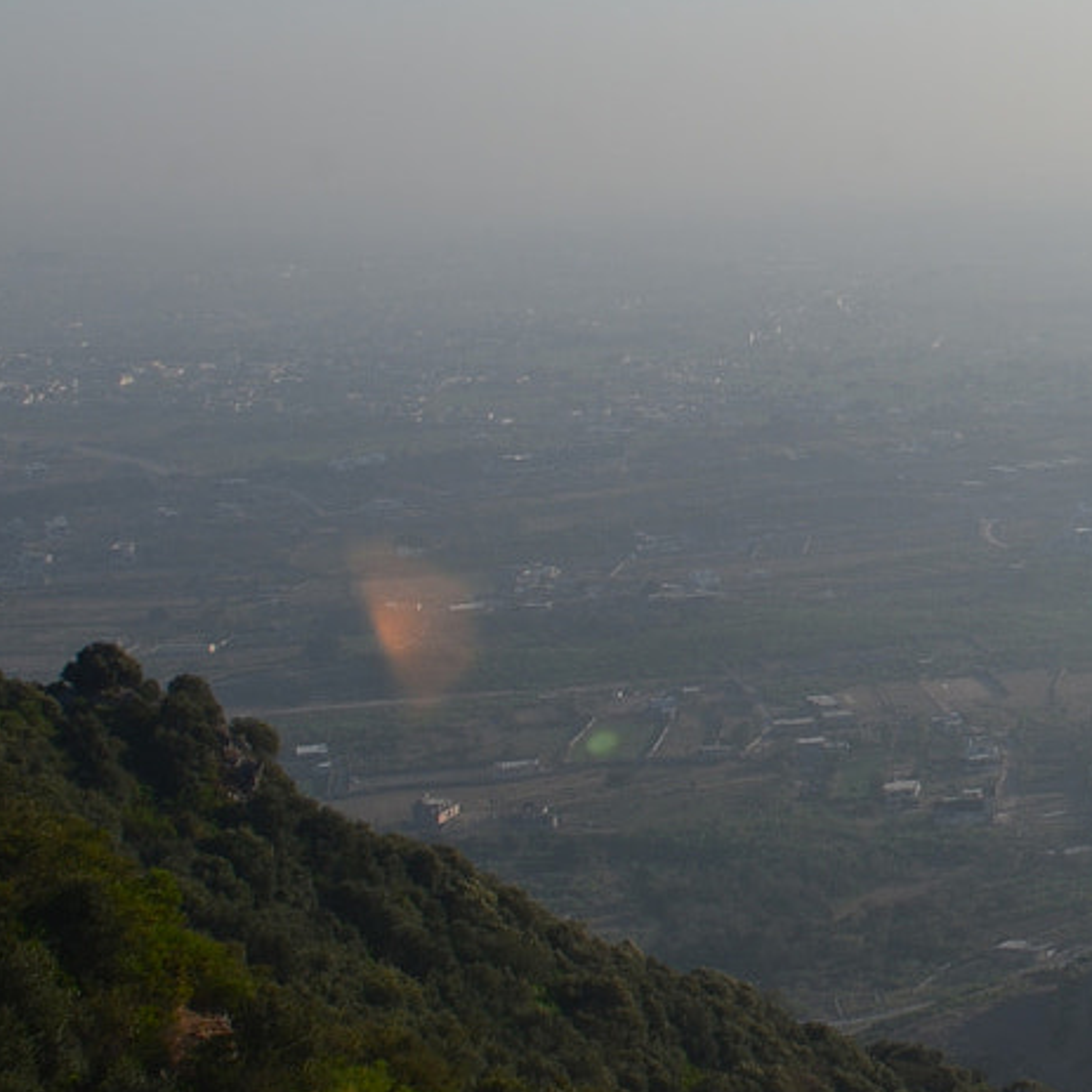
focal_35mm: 88
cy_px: 218
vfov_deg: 19.5
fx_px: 3141
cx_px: 1366
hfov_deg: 18.5
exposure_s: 1/160
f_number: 11
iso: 100
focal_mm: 20
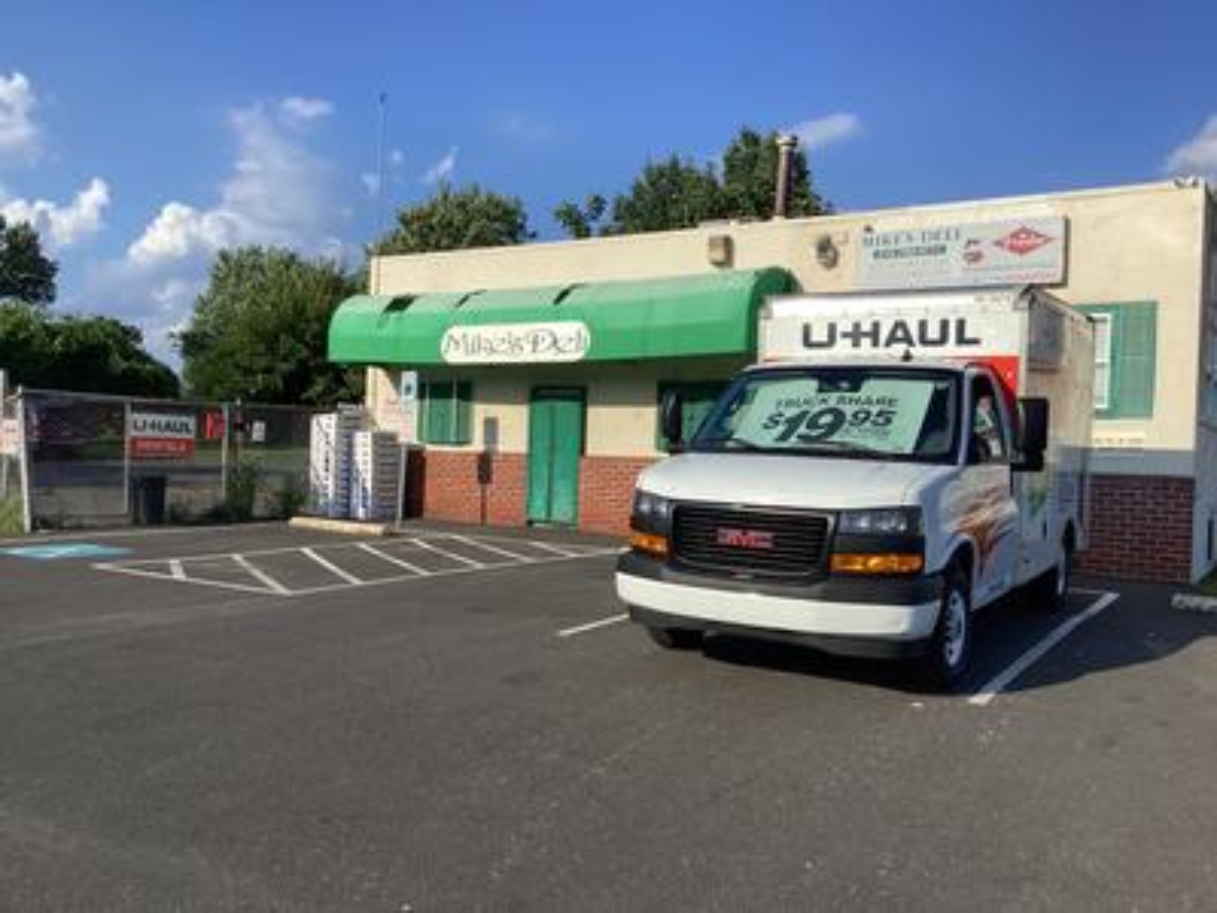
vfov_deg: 45.4
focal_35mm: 31
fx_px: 1090
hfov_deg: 58.4
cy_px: 456
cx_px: 608
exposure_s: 1/1664
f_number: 2.4
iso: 25
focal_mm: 3.3
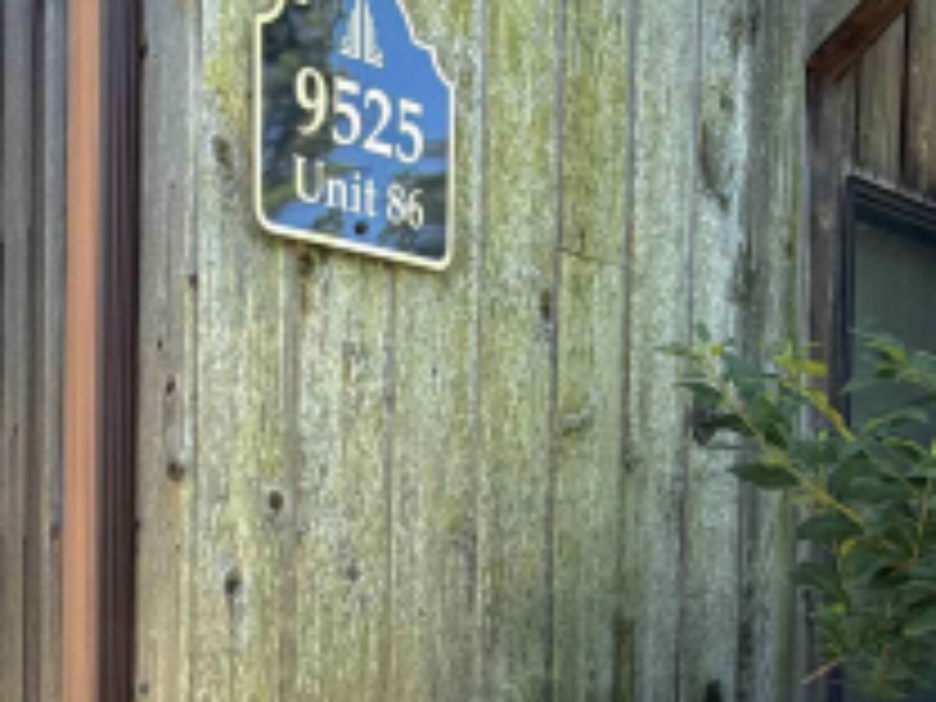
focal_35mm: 45
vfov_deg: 31.1
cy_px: 590
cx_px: 124
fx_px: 1217
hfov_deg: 39.5
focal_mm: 2.22
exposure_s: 1/192
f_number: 2.2
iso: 64
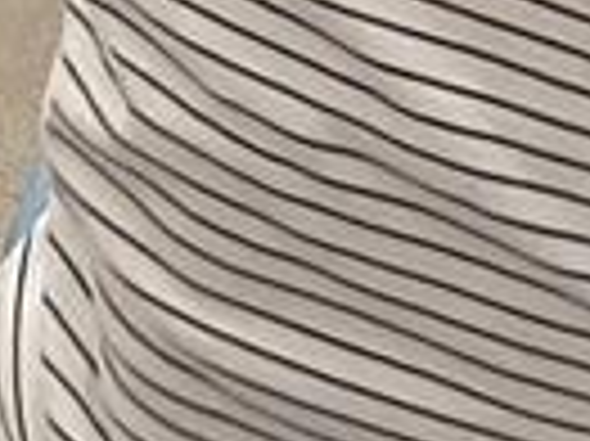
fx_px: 2708
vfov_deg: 8.8
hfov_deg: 10.4
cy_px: -428
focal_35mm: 159
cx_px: 1500
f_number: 1.6
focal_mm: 4.2
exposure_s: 1/121
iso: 125
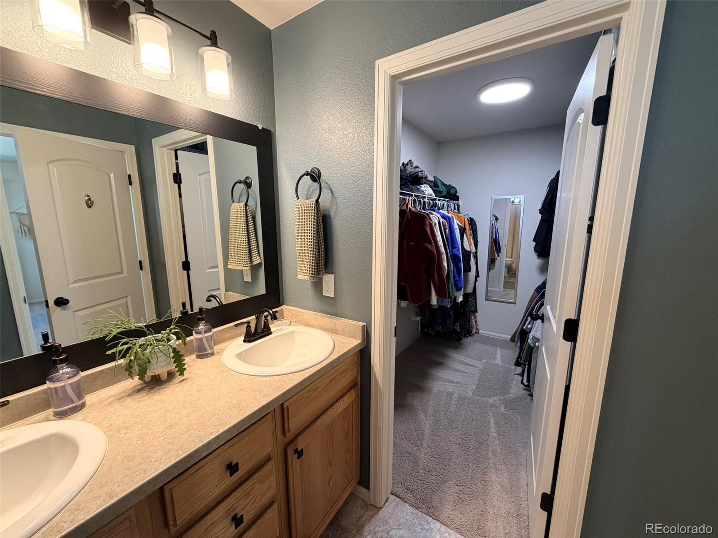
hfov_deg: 102.1
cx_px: 359
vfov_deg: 85.7
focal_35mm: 14
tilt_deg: -10.2
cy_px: 269
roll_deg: +0.2
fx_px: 290
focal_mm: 2.22
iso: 200
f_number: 2.2
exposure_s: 1/60
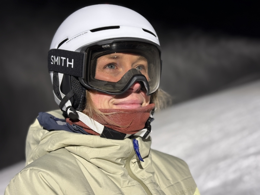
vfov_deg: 30.3
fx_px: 361
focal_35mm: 48
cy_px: 98
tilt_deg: +5.9
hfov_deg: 39.7
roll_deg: -0.5
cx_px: 130
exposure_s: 1/60
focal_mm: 6.76
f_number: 1.78
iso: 125
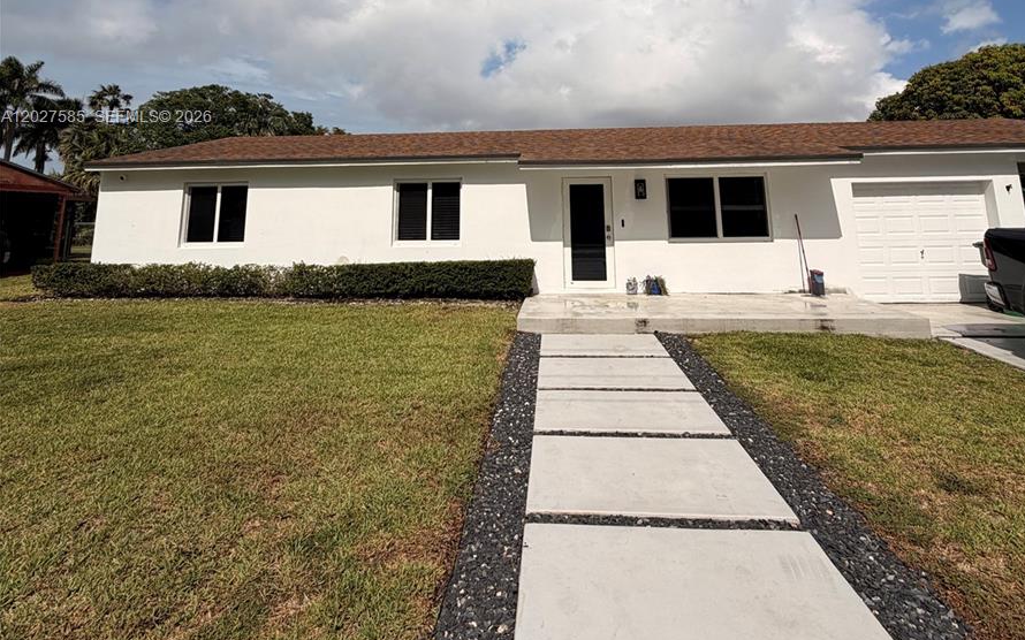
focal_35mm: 20
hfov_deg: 85.1
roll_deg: +0.2
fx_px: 559
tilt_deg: +9.4
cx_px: 517
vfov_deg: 55.0
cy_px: 119
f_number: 2.2
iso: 20
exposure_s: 1/2611
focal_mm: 2.22
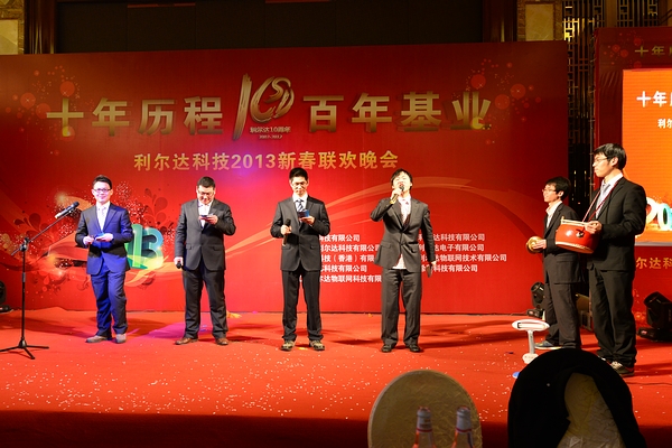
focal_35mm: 22
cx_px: 336
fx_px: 411
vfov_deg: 57.2
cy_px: 224
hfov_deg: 78.6
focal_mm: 22
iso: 1000
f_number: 4
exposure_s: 1/125
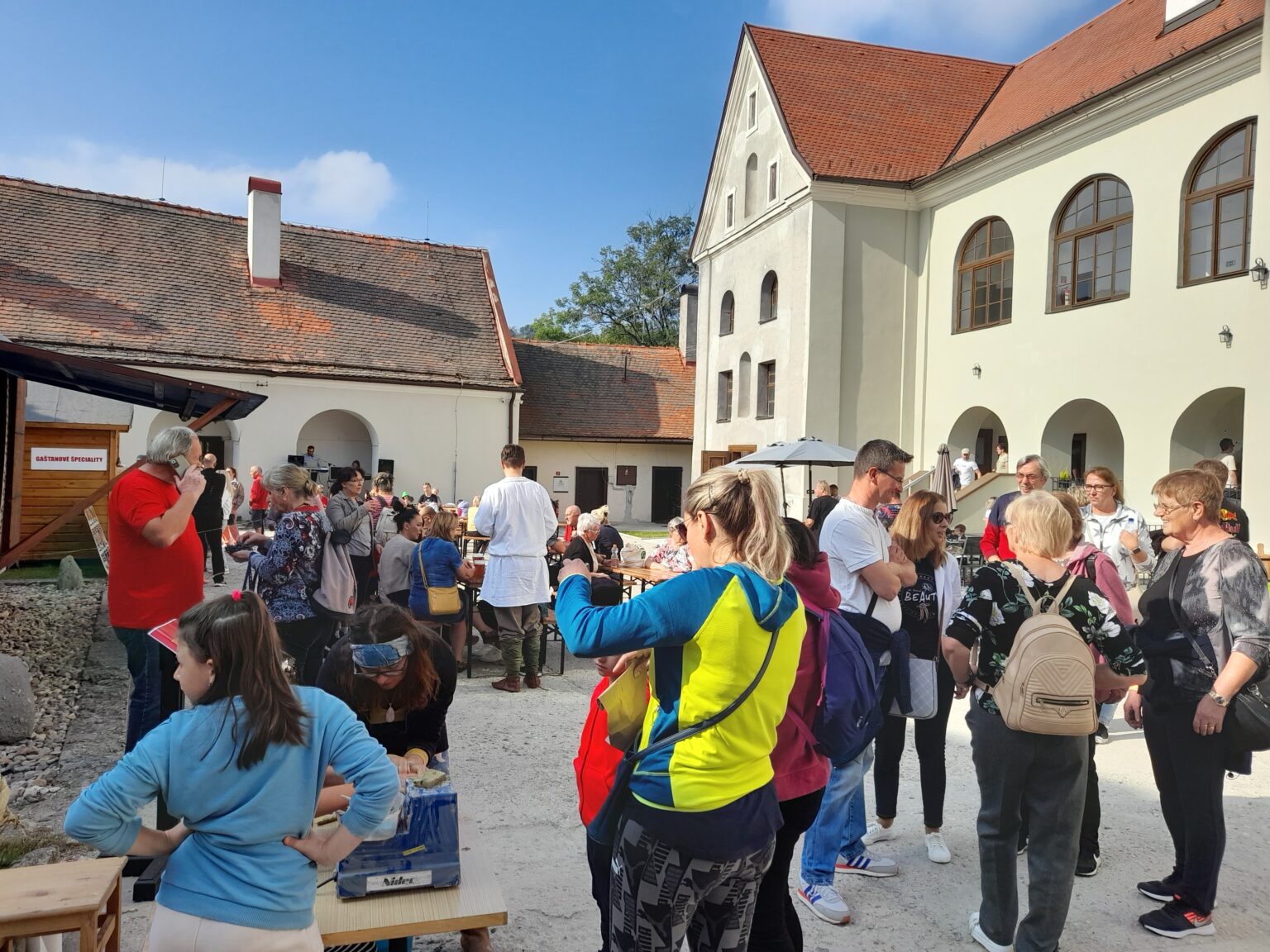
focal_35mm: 25
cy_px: 476
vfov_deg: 54.9
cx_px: 635
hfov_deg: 69.4
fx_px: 917
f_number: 2
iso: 20
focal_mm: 4.6
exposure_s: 1/645
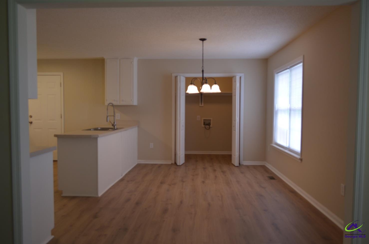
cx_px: 184
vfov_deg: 47.7
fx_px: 276
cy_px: 122
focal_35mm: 27
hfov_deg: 67.5
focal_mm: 18
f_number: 3.5
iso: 400
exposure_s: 1/125
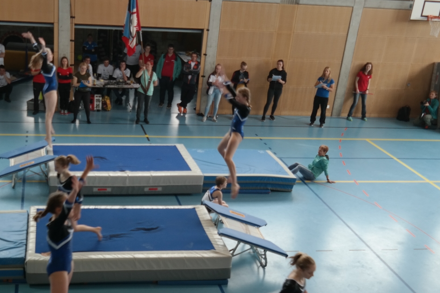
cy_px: 200
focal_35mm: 49
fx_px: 599
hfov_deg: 39.8
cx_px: 144
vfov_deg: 27.3
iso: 200
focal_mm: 19
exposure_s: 1/80
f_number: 3.5
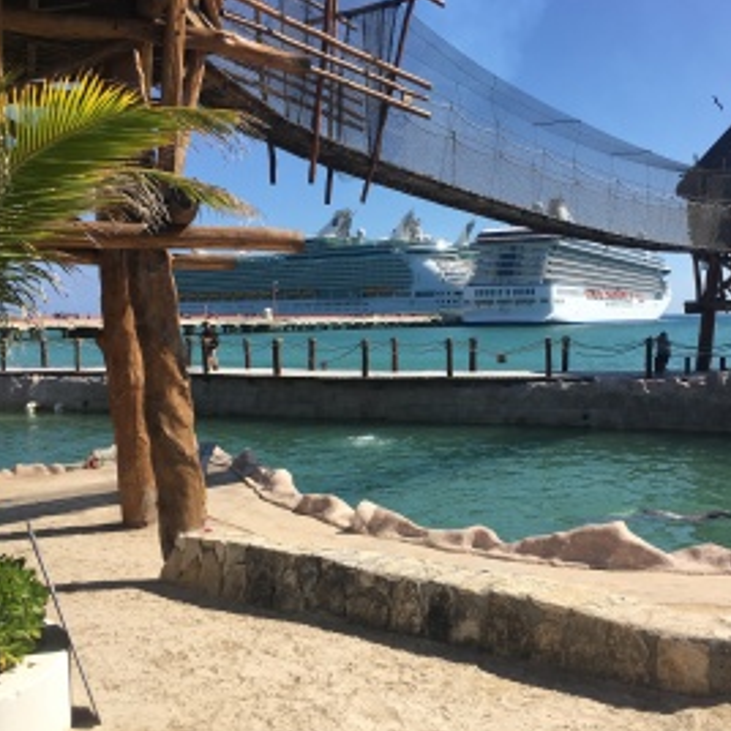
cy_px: 360
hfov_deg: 47.0
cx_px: 428
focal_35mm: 35
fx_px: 836
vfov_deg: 47.2
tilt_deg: -1.6
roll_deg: +2.1
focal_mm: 4.15
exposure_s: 1/1923
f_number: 2.2
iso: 25
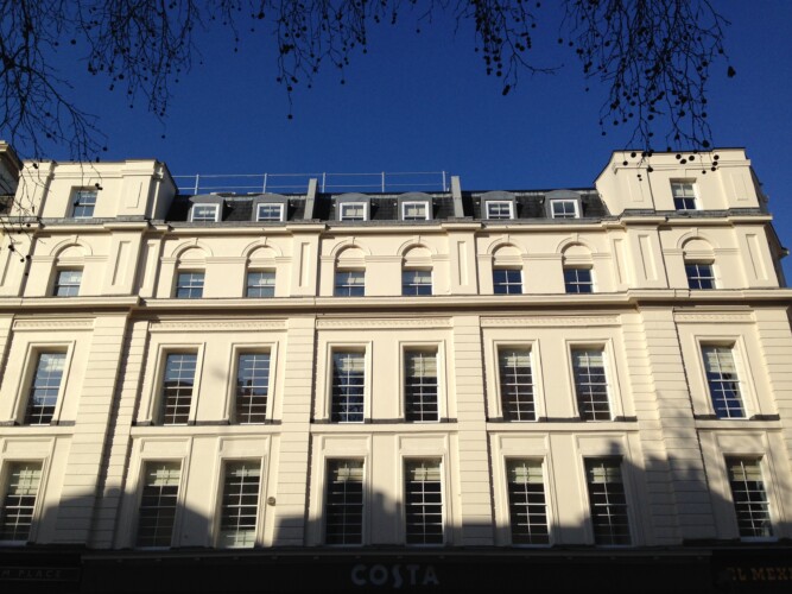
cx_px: 396
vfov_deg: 42.9
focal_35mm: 33
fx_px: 755
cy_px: 297
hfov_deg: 55.4
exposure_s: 1/2857
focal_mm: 4.12
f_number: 2.4
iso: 50
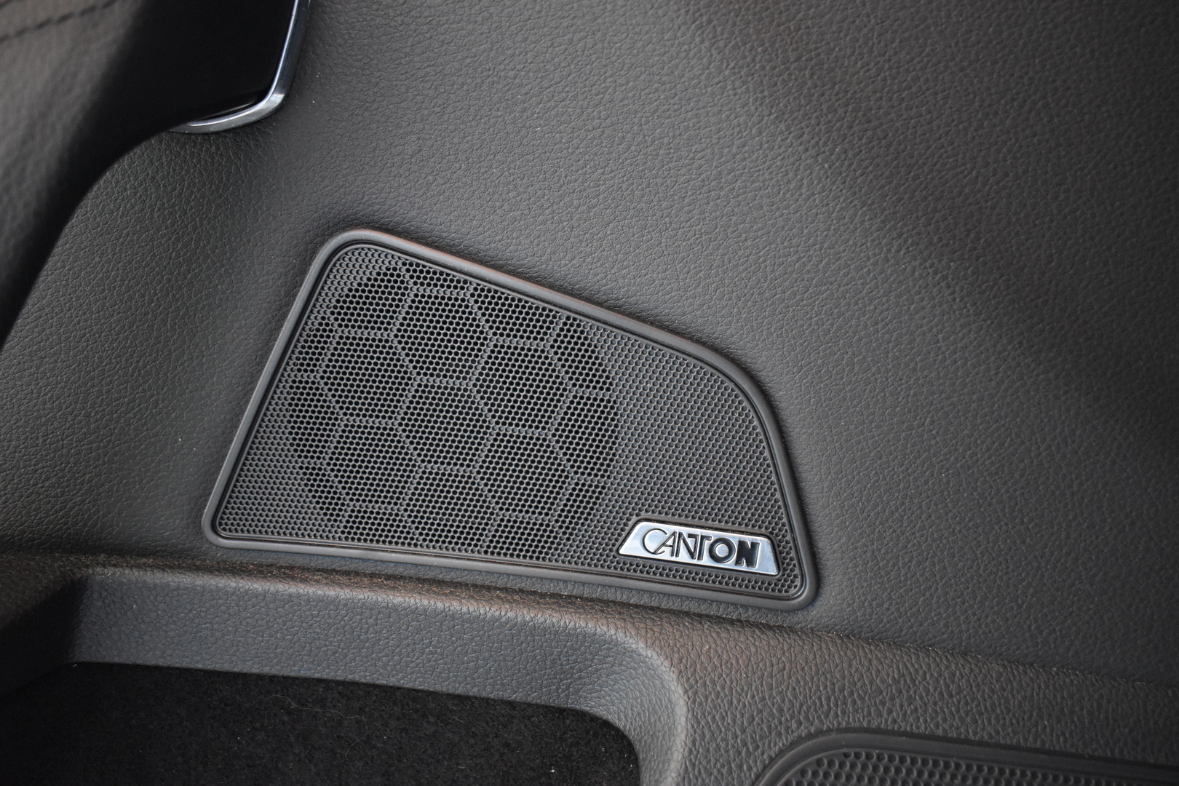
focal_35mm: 33
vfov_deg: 40.0
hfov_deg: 57.2
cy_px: 393
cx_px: 590
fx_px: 1081
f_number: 4
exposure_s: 1/125
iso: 3200
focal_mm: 22
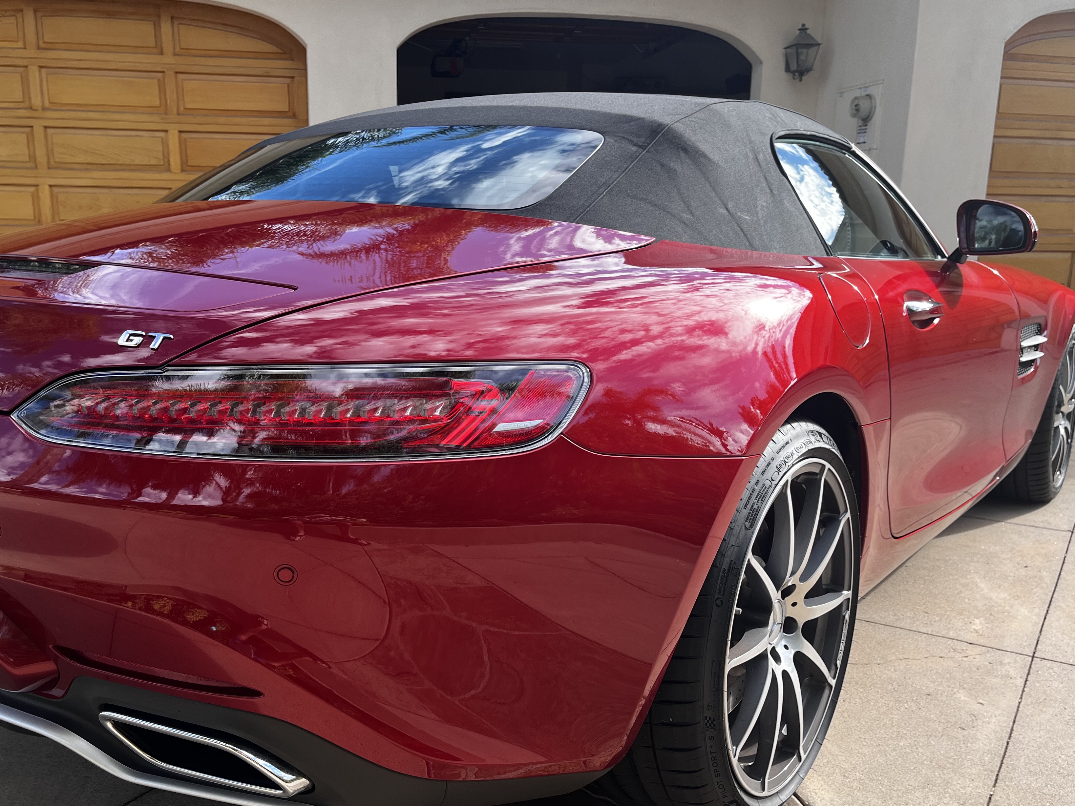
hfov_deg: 56.7
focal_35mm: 32
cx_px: 484
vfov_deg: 44.0
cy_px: 466
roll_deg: -0.5
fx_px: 994
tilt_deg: -14.5
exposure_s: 1/833
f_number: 1.6
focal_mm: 5.1
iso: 50
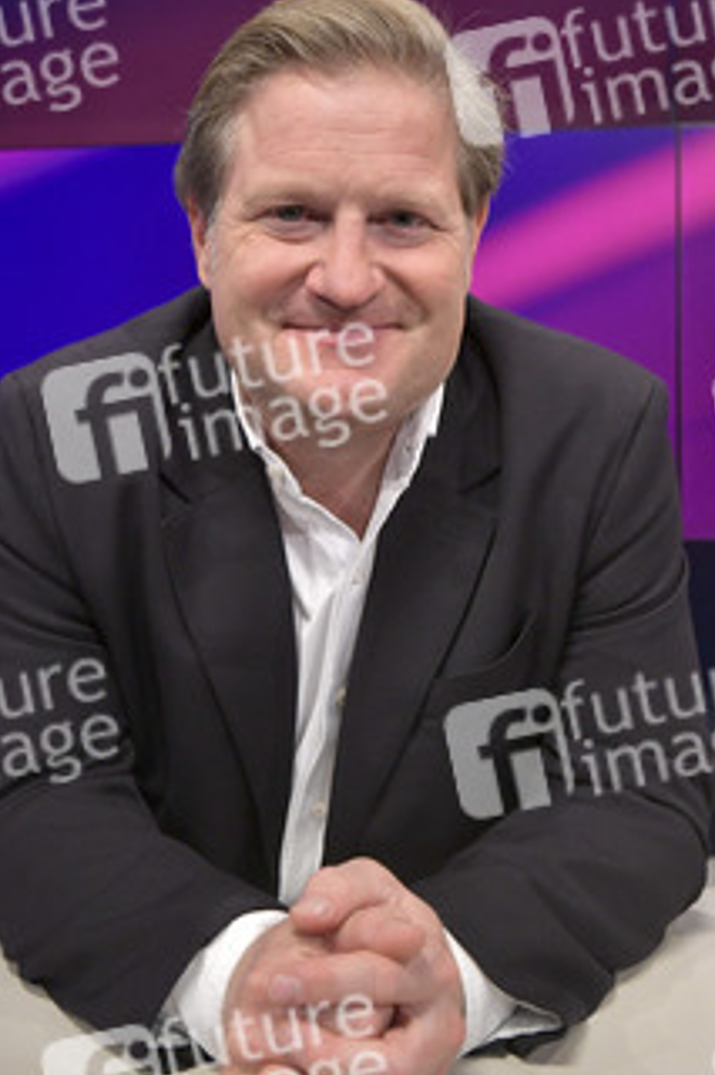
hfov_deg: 33.3
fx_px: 1193
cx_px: 312
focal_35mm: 40
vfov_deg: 48.5
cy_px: 571
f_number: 6.3
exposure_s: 1/200
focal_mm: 32
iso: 2500
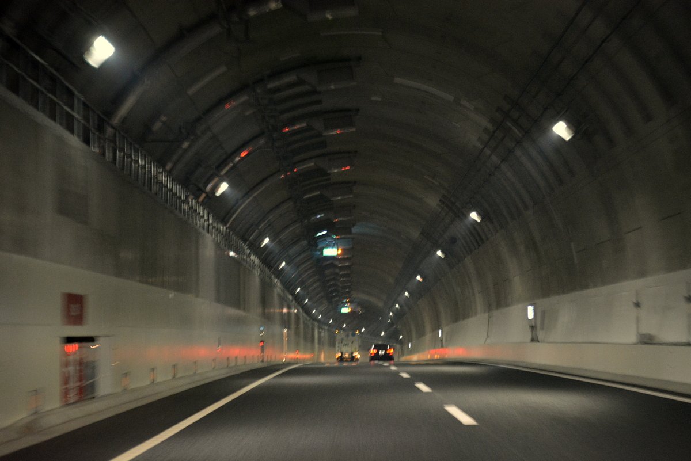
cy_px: 230
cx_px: 346
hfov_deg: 24.6
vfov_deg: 16.6
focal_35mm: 82
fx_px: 1584
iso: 3200
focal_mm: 55
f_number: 4
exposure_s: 1/30
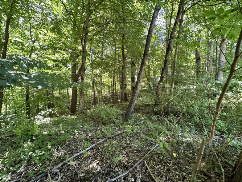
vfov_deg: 85.7
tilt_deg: +0.8
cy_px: 91
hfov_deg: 102.1
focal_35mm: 14
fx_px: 98
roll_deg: -0.1
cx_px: 121
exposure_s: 1/96
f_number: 2.2
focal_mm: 2.22
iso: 320
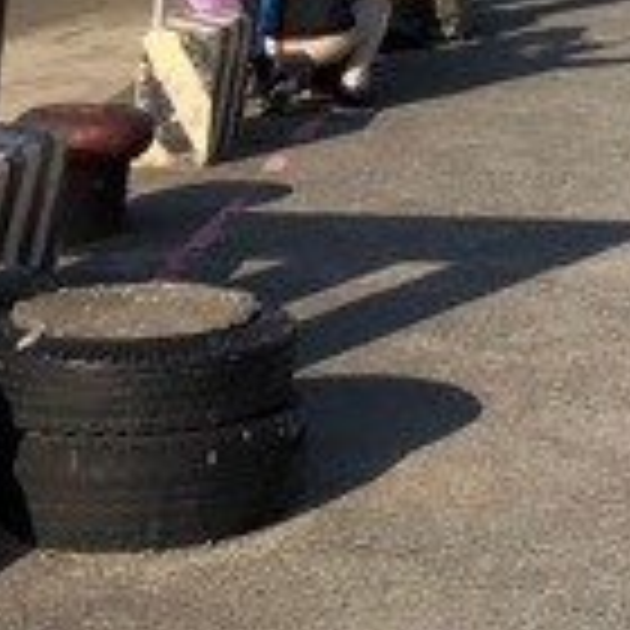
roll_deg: -2.5
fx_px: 2327
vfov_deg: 12.9
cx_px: 756
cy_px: -734
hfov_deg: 14.9
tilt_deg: +9.7
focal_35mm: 113
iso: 20
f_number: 1.8
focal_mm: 4
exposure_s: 1/2525
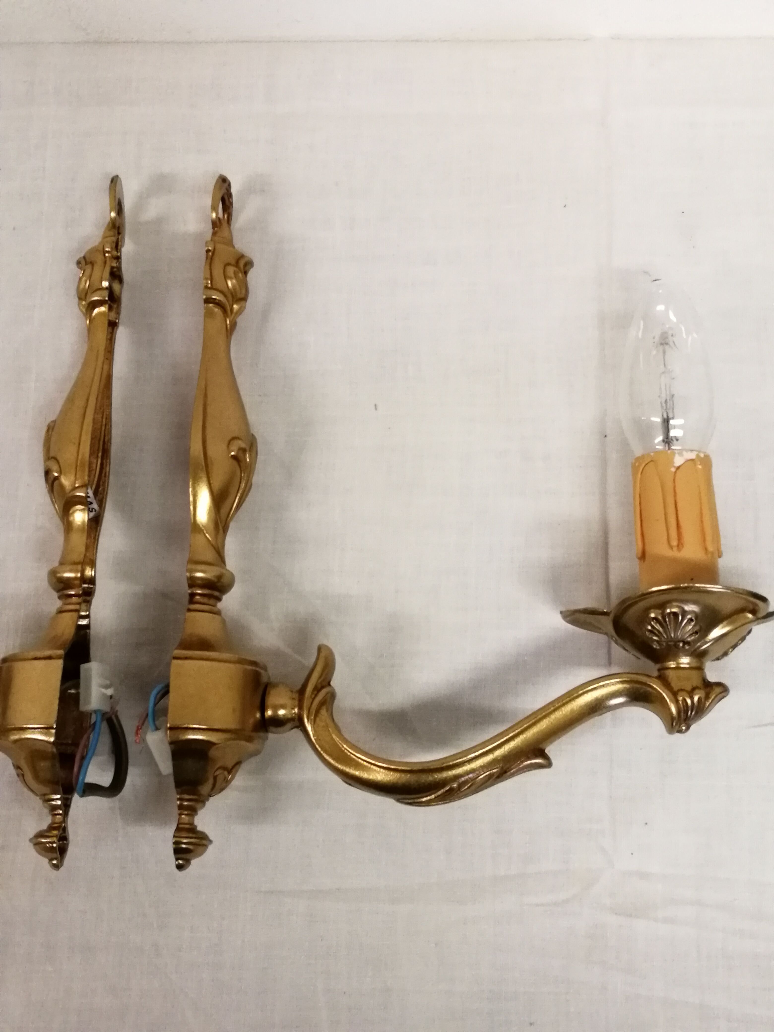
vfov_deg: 45.8
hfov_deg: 35.1
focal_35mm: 41
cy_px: 516
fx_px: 1222
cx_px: 387
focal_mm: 2.38
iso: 100
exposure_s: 1/50
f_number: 2.2
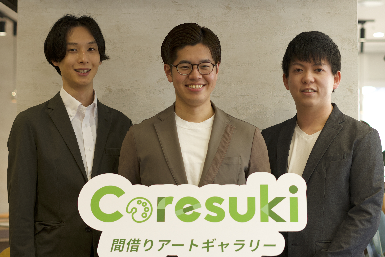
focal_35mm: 75
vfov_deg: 18.2
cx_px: 192
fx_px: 802
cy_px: 128
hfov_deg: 27.0
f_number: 2.2
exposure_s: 1/200
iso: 320
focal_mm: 50
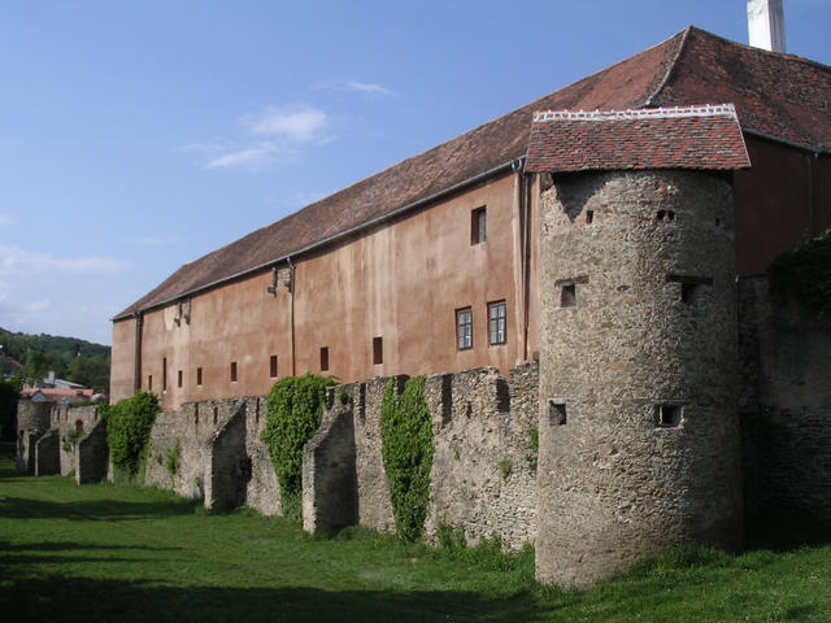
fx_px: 912
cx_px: 416
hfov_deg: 49.0
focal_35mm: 38
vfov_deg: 37.7
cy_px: 312
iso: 100
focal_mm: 5.8
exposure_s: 1/355
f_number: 5.6
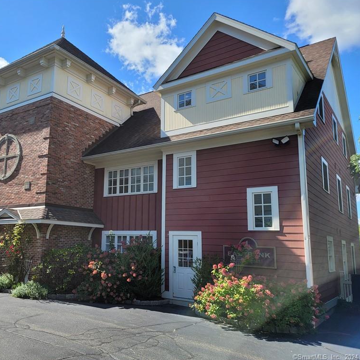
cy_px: 178
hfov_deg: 52.9
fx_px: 353
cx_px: 117
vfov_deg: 54.0
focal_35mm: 30
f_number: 1.8
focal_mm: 7
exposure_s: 1/567
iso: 20
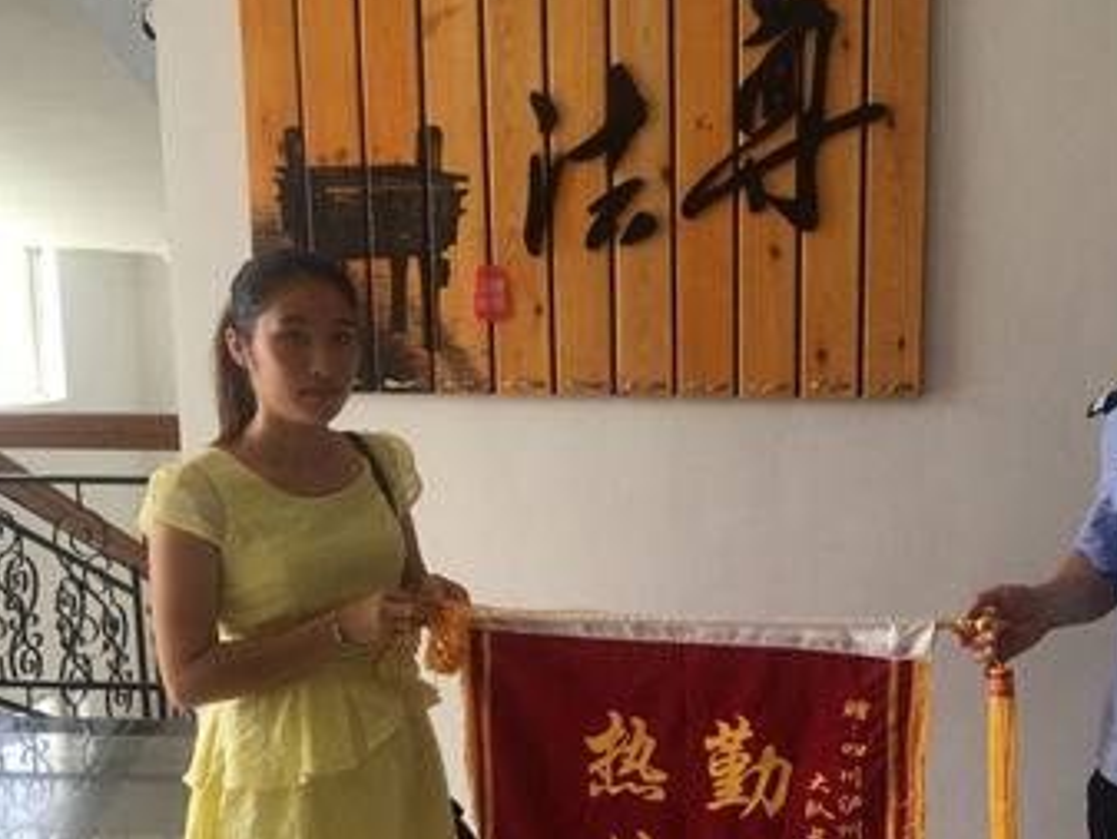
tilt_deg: -7.7
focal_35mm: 43
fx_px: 1388
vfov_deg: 33.4
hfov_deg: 43.0
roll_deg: -0.5
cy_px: 542
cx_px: 772
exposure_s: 1/100
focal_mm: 4.15
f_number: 2.2
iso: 25
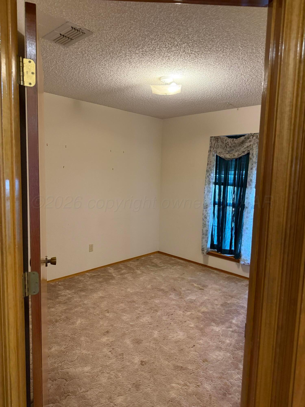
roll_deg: -1.7
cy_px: 204
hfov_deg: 56.8
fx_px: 282
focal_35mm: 24
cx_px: 152
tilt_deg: -4.9
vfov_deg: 71.6
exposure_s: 1/60
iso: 500
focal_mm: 6.76
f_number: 1.78
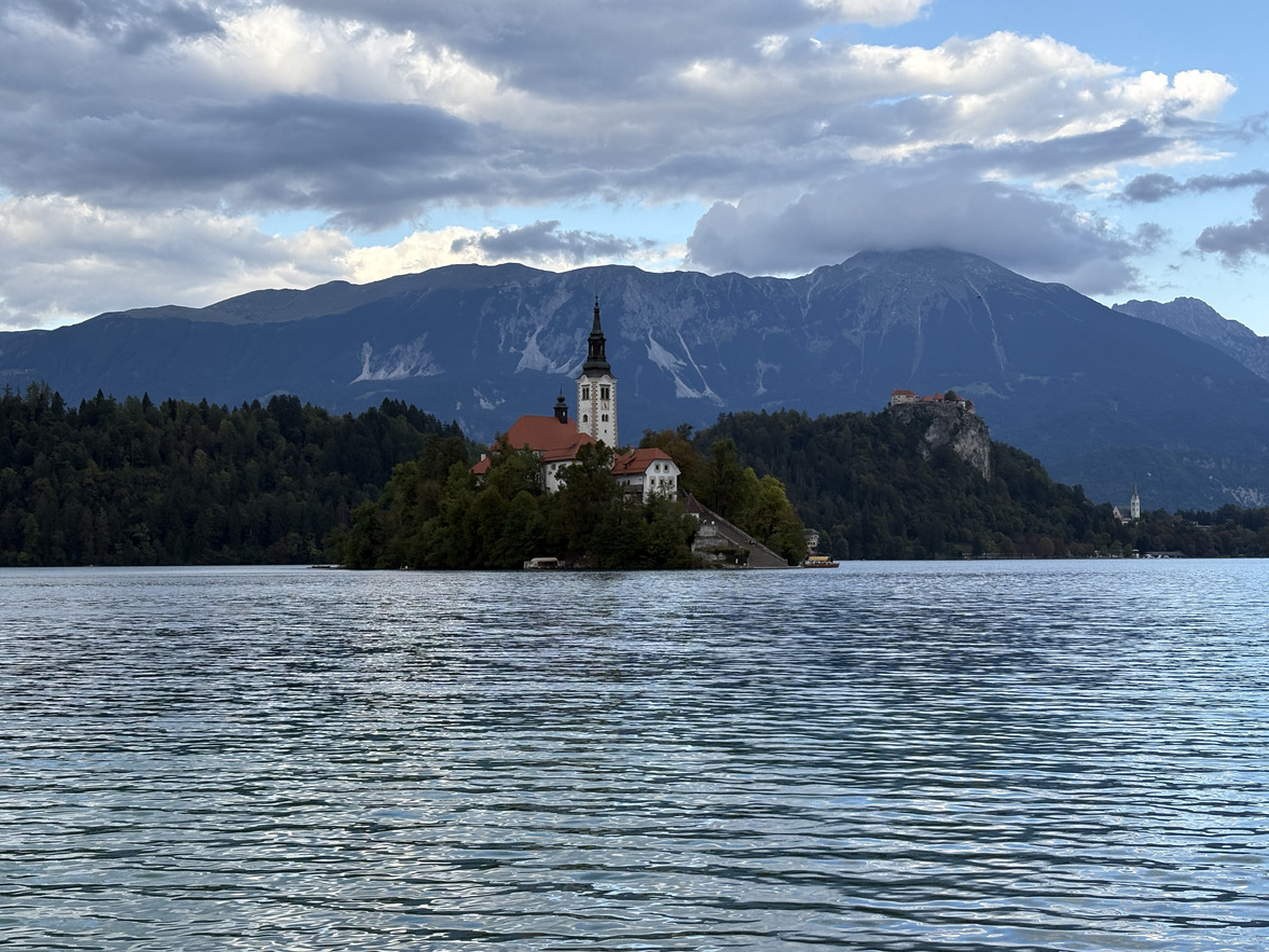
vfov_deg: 27.5
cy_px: 478
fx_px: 1943
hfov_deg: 36.2
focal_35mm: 53
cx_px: 643
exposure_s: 1/773
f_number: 1.6
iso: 40
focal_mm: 5.96
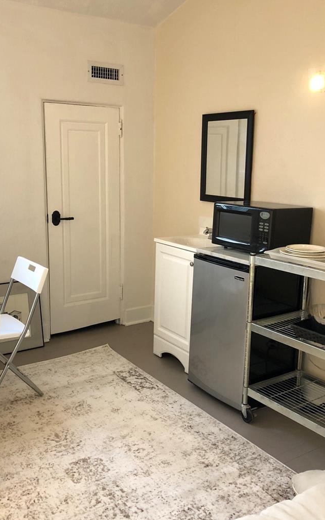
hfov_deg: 36.3
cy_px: 256
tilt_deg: -11.2
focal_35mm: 35
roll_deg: +0.0
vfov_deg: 55.3
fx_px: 496
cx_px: 154
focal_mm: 3.99
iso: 40
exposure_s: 1/15
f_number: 1.8
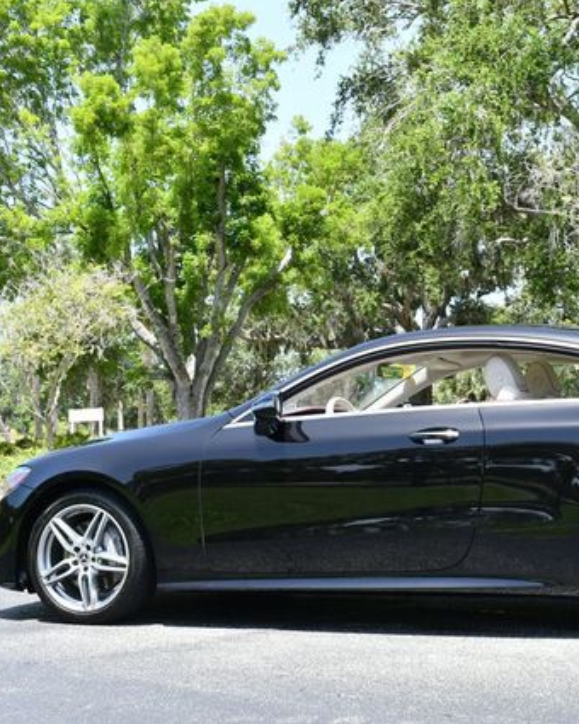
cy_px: 361
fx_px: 1392
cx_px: 470
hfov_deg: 23.1
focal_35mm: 65
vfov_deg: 29.1
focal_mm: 23
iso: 200
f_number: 6.3
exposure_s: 1/250
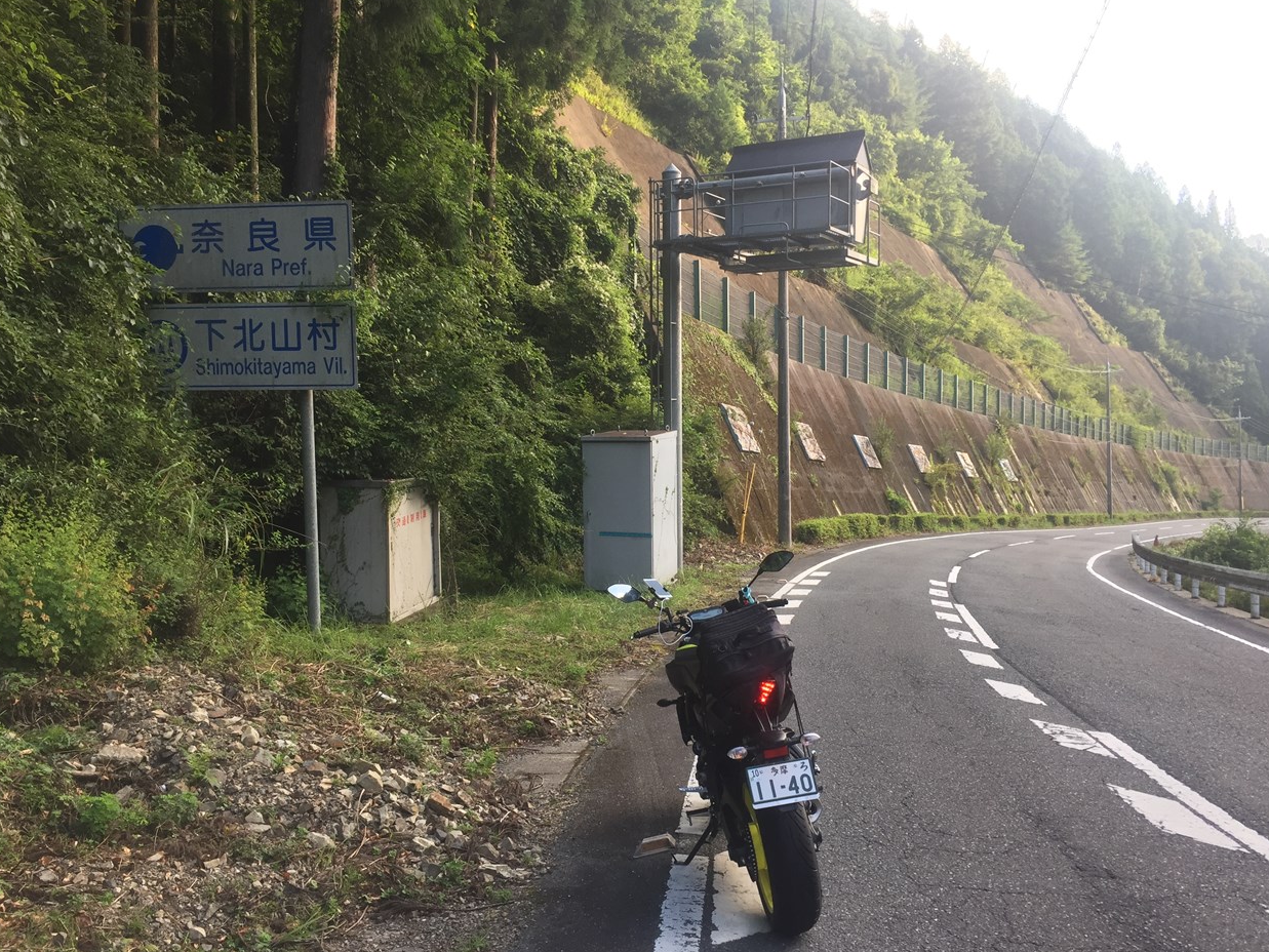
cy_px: 483
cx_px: 643
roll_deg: +0.2
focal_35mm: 30
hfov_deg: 60.0
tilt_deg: -2.9
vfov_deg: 46.8
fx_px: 1100
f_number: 2.2
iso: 32
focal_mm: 4.15
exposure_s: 1/120
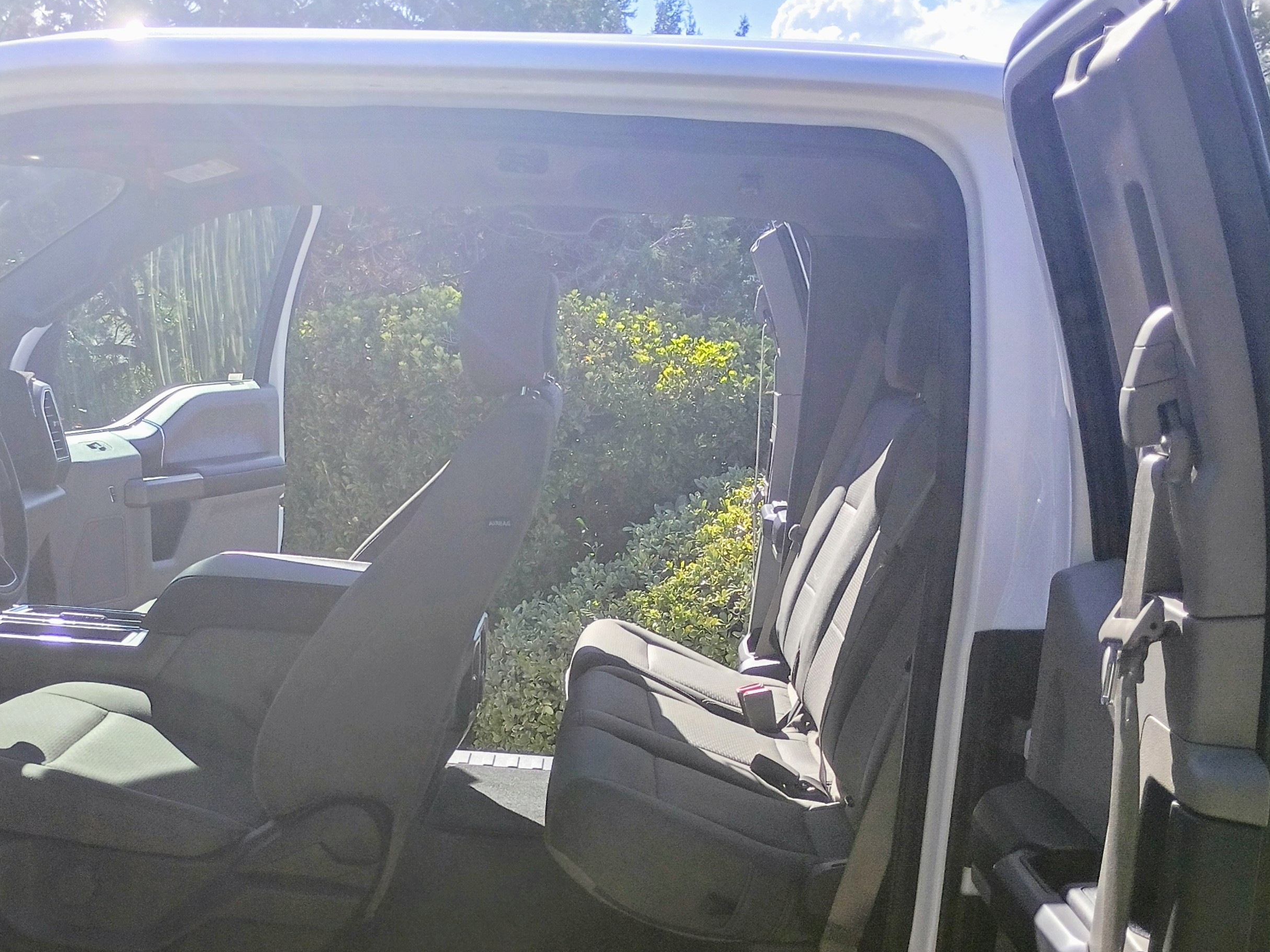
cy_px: 748
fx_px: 1798
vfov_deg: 29.1
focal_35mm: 49
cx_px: 469
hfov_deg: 38.6
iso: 100
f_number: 1.8
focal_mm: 4.27
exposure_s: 1/561
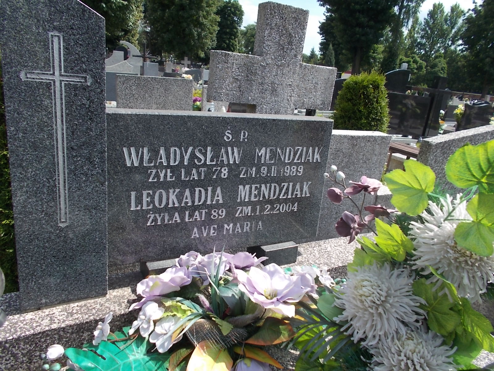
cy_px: 186
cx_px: 247
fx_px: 371
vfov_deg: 53.1
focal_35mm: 26
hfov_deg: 67.3
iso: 80
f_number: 8
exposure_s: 1/125
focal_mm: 4.6
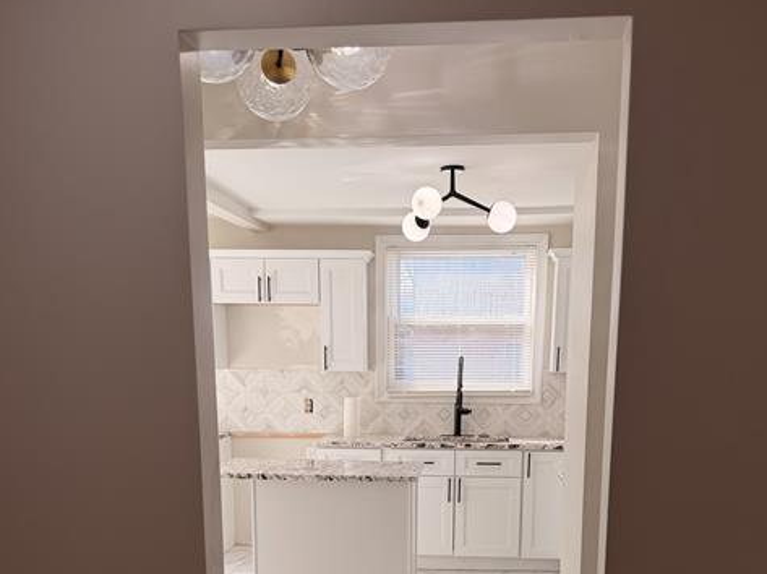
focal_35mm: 39
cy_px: 527
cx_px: 413
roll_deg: +0.3
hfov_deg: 47.9
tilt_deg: -11.6
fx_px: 863
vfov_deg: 34.5
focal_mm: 6.76
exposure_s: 1/567
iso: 100
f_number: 1.78
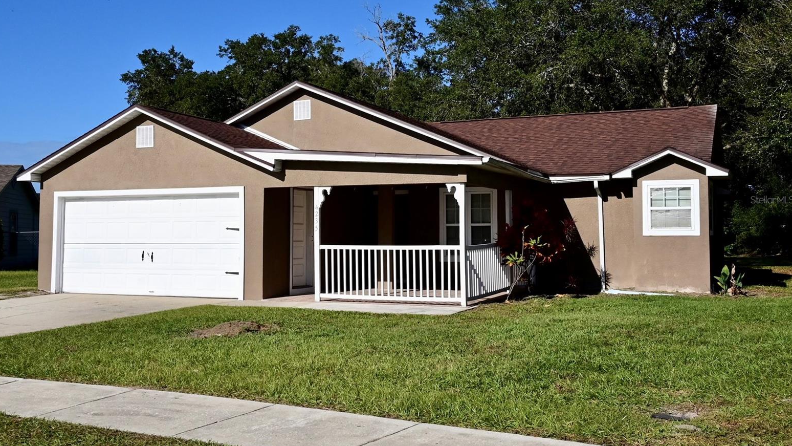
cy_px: 199
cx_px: 387
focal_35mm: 39
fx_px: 819
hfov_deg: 51.6
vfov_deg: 30.4
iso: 500
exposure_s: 1/1000
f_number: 13
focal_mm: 24.5
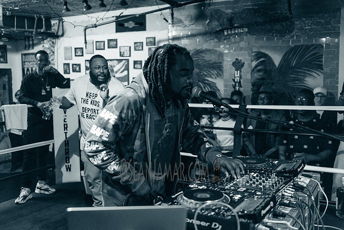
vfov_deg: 35.1
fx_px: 363
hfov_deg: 50.7
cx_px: 172
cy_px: 115
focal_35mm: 38
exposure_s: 1/250
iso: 5000
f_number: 2.8
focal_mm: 38
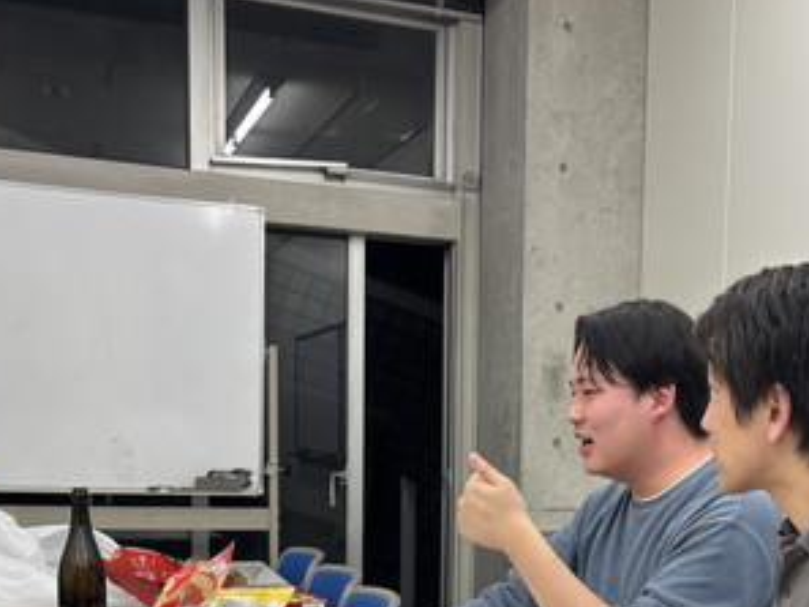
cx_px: 662
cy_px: 577
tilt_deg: -4.9
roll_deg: -1.1
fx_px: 1309
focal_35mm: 56
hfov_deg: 33.2
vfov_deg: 25.1
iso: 125
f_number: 1.6
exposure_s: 1/100
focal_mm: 5.96
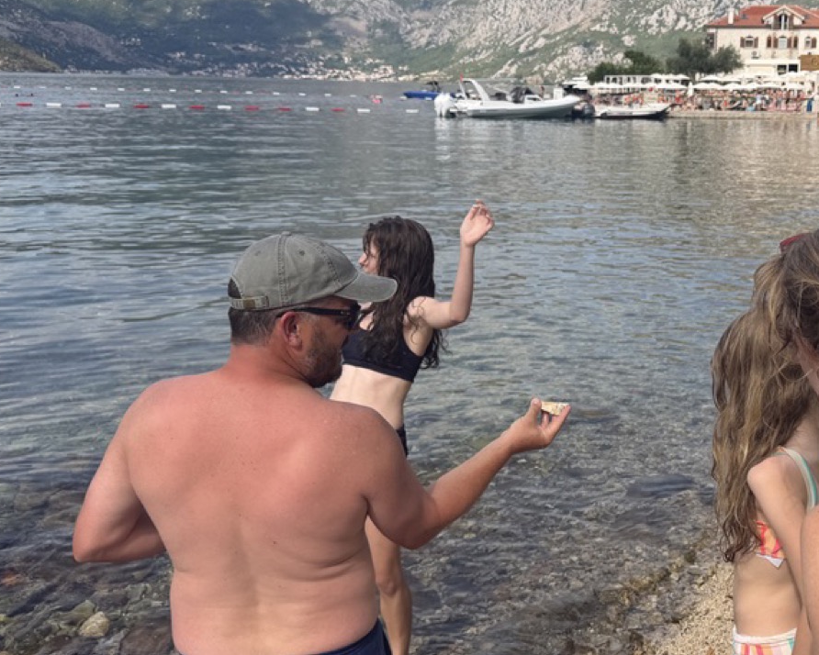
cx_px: 618
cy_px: 269
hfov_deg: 42.4
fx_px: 1018
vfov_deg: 35.6
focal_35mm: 42
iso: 80
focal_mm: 6.76
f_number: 1.78
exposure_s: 1/2907
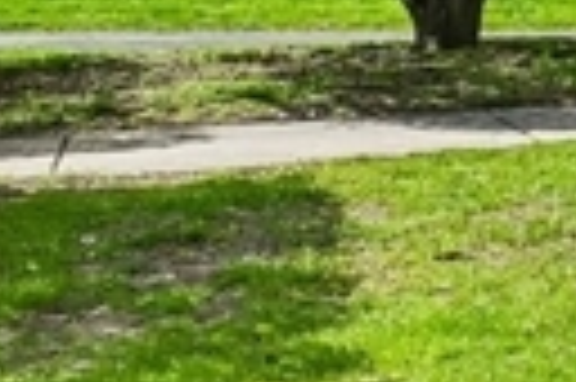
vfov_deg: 10.5
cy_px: -97
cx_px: 1584
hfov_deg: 11.5
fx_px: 2045
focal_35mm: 128
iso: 400
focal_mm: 16
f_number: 8
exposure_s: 1/1000
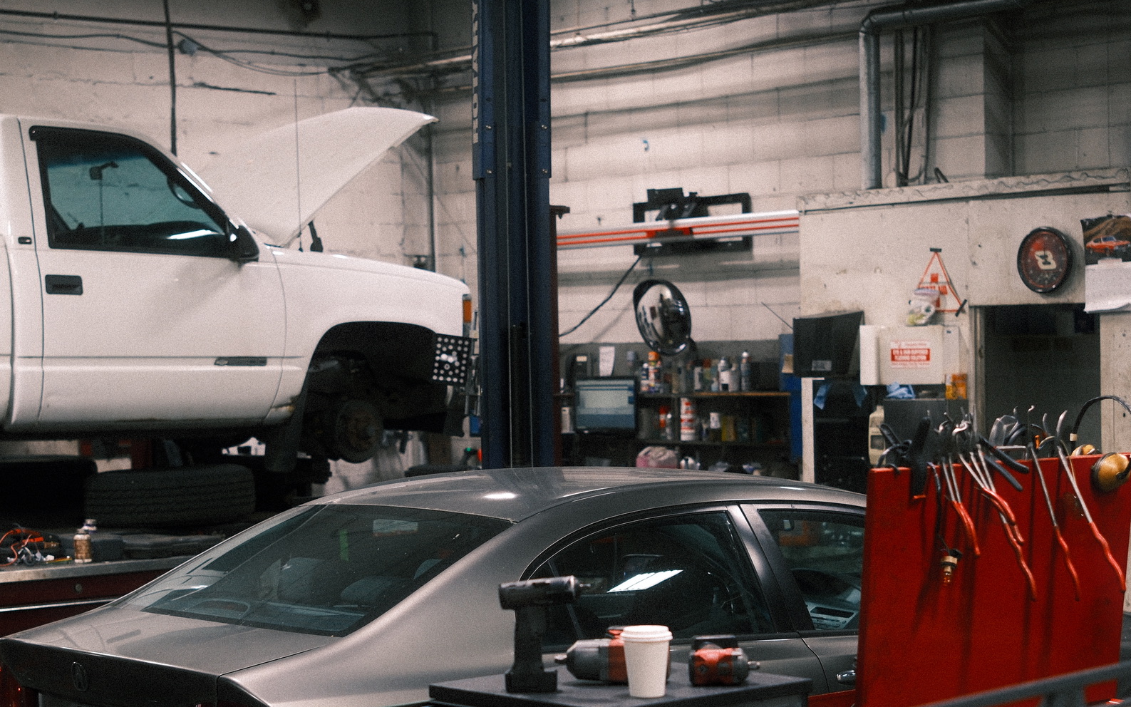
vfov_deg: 17.5
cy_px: 503
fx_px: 2281
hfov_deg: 27.8
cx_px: 525
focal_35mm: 74
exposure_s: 1/200
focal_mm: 33
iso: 320
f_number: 2
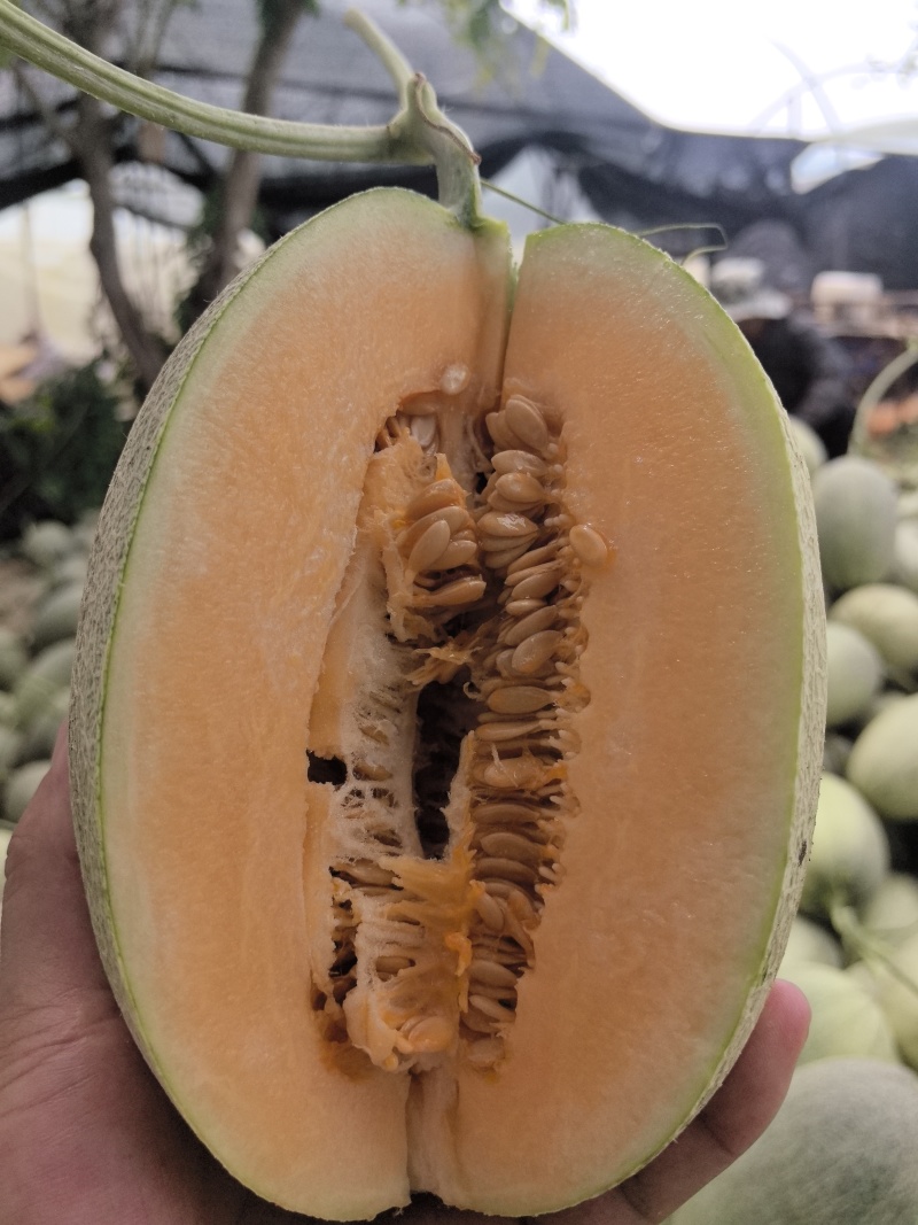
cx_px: 459
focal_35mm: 27
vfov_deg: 65.3
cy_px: 612
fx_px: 955
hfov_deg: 51.3
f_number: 2
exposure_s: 1/2433
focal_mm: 5.75
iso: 50
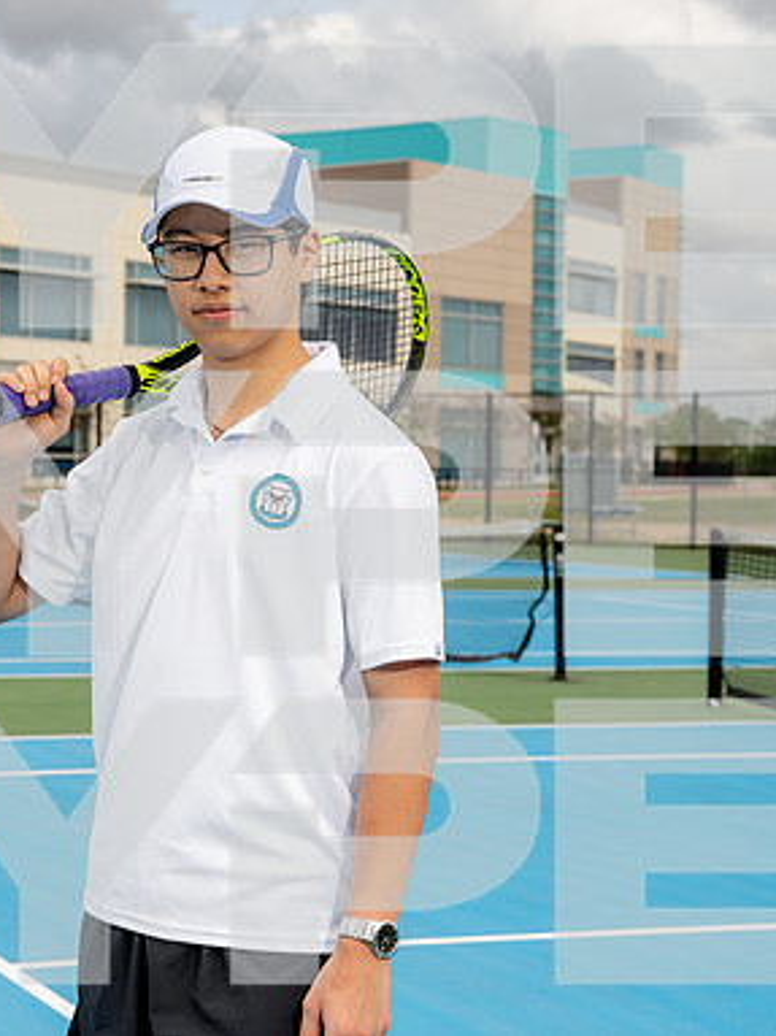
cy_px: 515
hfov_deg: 17.7
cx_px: 187
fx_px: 2482
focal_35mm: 83
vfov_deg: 23.6
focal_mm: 57
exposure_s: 1/250
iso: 100
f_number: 7.1
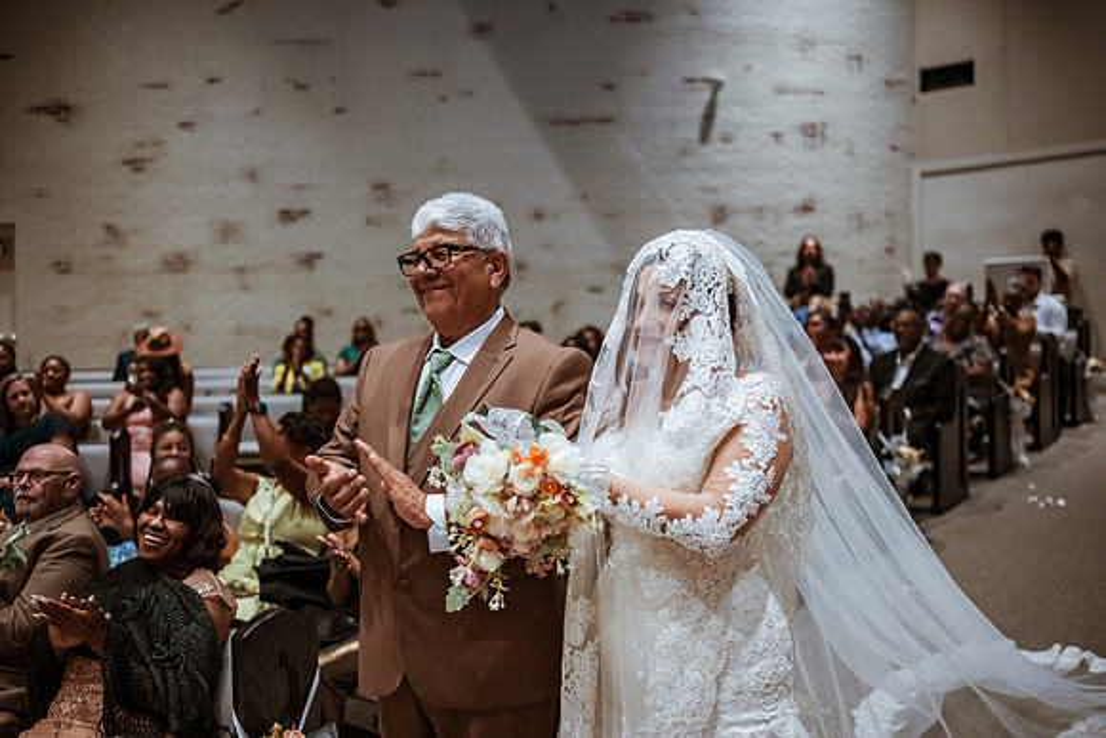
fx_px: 1075
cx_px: 553
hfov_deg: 54.4
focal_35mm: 35
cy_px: 369
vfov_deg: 37.9
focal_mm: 35
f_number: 1.8
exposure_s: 1/500
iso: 1250
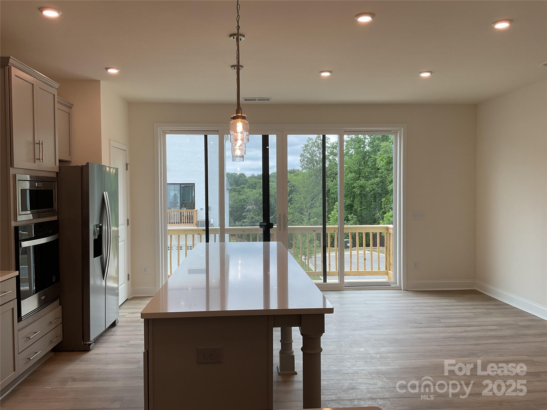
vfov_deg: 48.2
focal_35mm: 29
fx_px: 458
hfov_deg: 61.7
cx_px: 274
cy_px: 205
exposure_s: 1/140
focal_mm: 3
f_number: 1.8
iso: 16
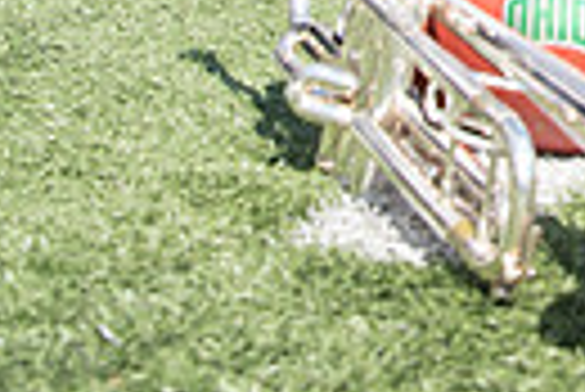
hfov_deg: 17.3
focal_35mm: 107
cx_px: 855
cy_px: -390
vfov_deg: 11.6
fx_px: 1741
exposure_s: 1/500
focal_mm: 24
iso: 200
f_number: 5.6
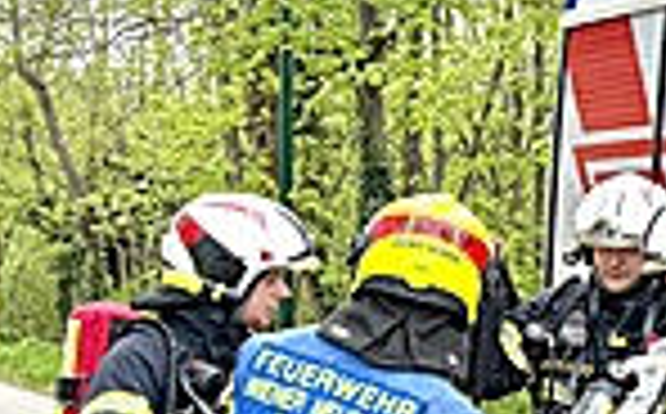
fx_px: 2084
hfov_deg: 15.1
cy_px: 315
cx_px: 1296
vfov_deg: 11.3
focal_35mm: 115
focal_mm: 5.96
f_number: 1.6
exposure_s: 1/552
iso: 64
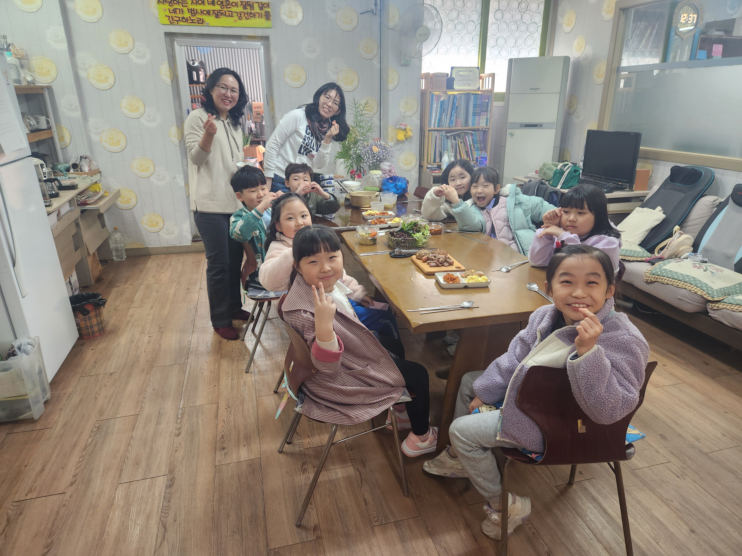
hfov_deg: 73.9
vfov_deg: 58.9
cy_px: 278
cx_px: 371
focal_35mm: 23
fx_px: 493
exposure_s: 1/120
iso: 160
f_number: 1.8
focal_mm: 5.4
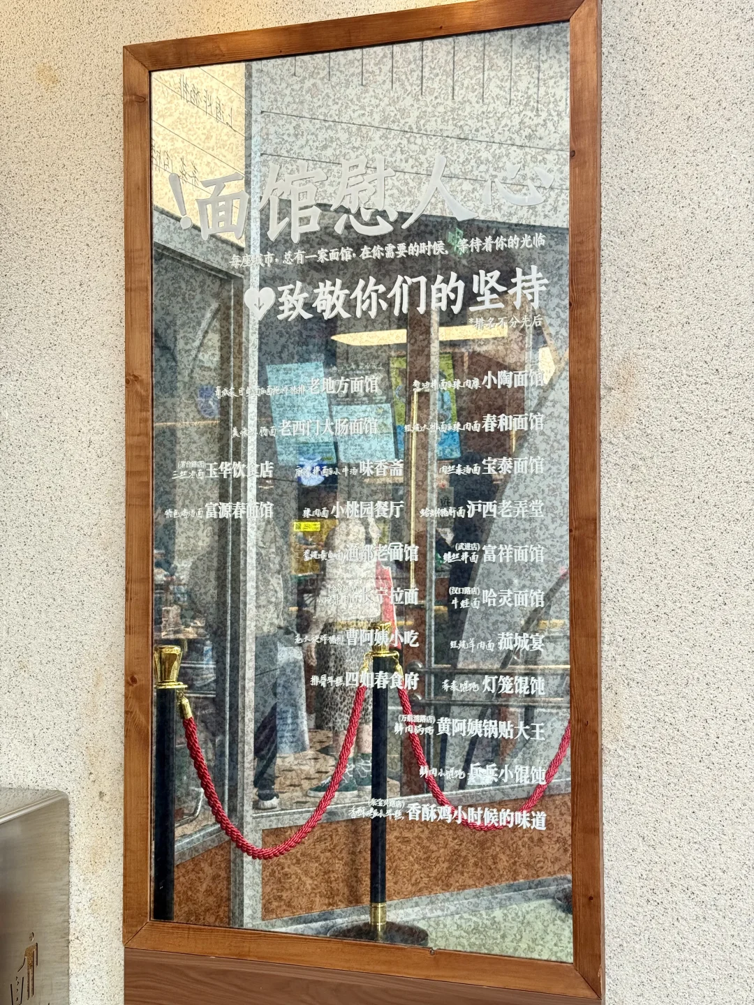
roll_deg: +0.5
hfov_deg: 30.3
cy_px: 502
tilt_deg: +0.3
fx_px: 1394
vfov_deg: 39.7
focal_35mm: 48
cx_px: 377
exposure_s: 1/228
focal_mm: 6.76
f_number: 1.78
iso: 100
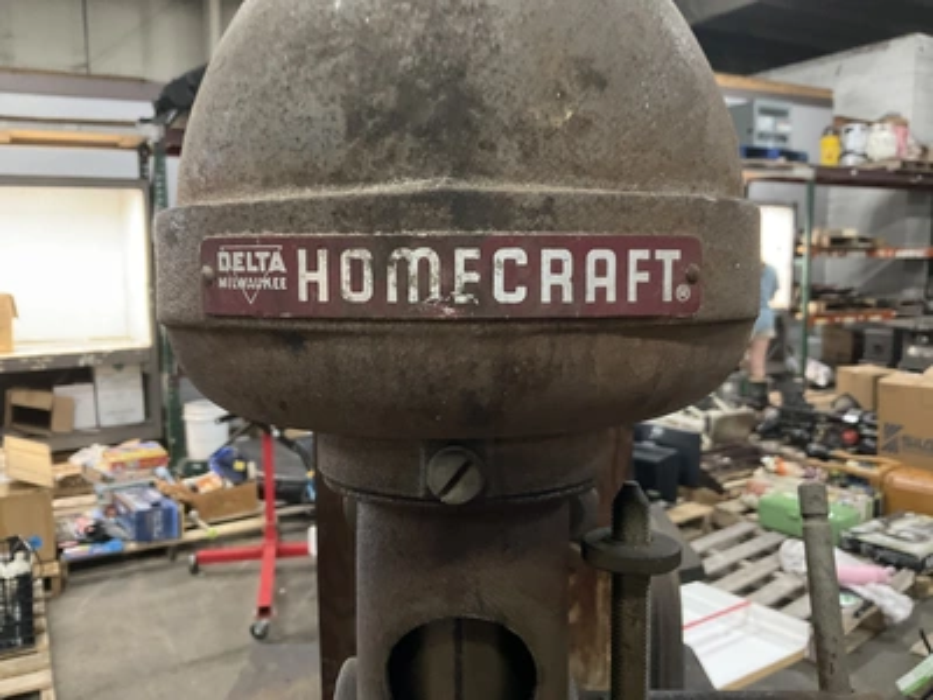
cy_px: 350
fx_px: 782
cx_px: 466
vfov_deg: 48.2
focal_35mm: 29
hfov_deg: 61.7
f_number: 1.8
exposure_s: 1/40
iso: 320
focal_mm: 3
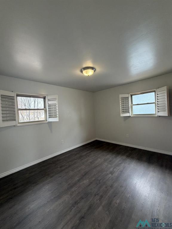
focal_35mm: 14
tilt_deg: +0.0
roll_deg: +3.3
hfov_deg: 85.7
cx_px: 86
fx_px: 93
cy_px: 114
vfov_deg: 102.1
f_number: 2.2
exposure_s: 1/60
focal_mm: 2.22
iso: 200
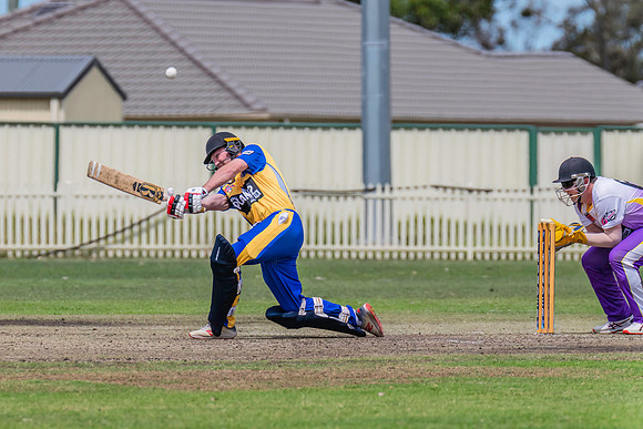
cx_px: 273
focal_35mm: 529
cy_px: 205
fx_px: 9458
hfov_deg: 3.9
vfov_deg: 2.6
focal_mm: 460
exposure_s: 1/2500
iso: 800
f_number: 8
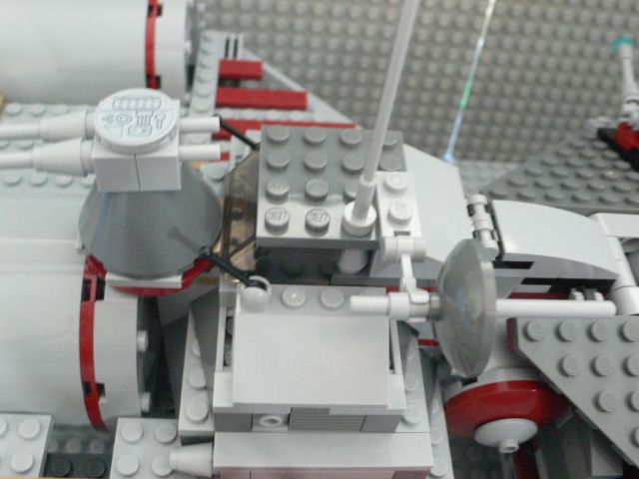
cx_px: 320
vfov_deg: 41.8
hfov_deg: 54.0
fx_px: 628
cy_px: 240
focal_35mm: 34
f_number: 2.8
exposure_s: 1/10
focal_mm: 6.3
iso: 200
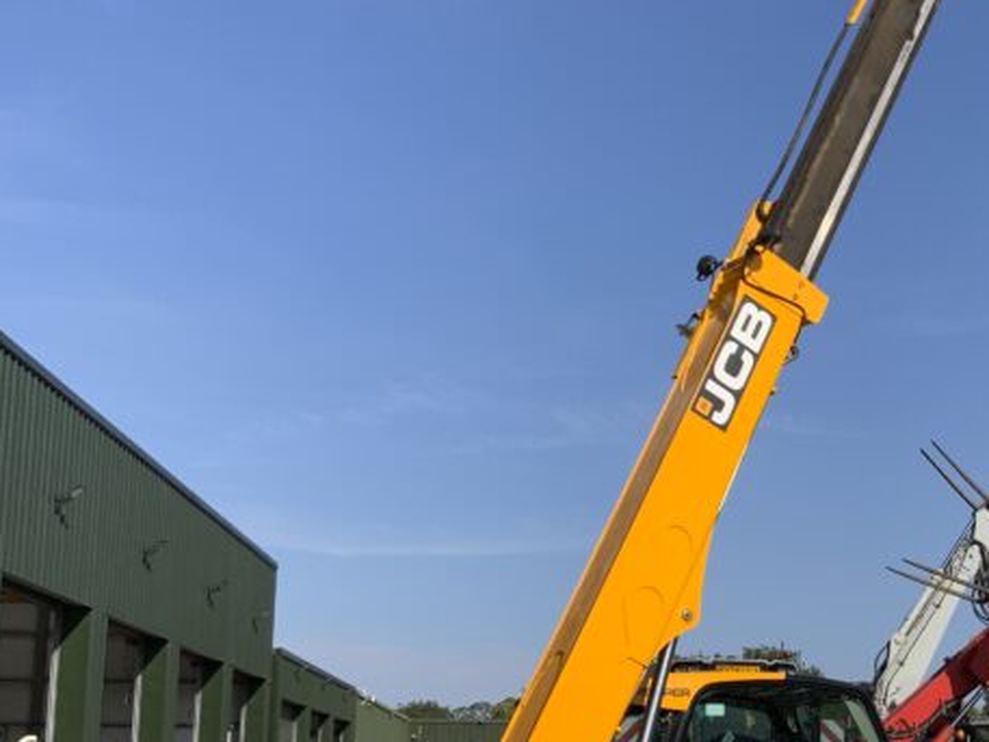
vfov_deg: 22.4
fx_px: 1858
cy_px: 534
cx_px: 1000
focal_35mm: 65
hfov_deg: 28.0
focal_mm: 3
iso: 20
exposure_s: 1/2320
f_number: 1.8
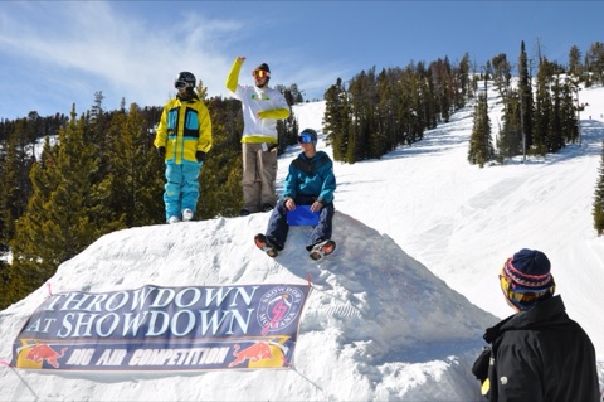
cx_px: 302
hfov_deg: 49.6
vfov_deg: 34.1
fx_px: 654
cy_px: 201
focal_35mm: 39
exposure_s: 1/400
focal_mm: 26
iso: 200
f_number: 10
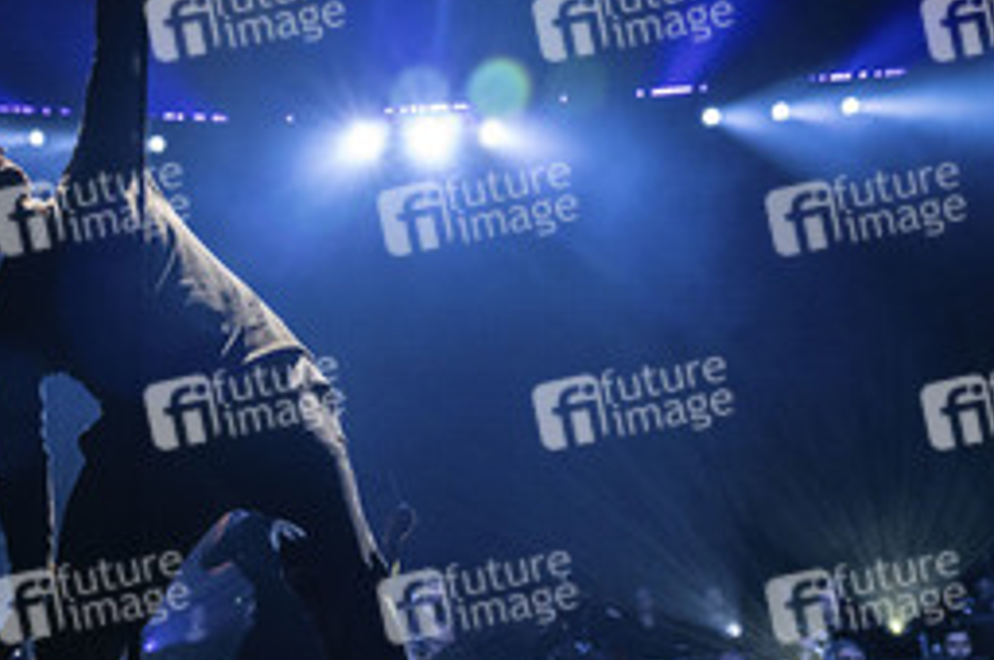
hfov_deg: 29.2
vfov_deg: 20.3
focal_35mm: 67
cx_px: 142
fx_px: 1848
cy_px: 307
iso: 2500
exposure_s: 1/250
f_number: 4.5
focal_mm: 38
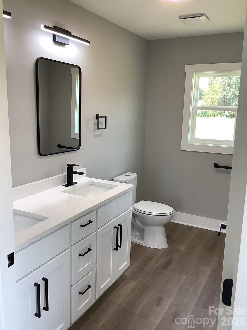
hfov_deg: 45.4
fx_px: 295
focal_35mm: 31
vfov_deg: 58.4
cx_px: 124
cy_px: 165
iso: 80
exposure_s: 1/120
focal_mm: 3.3
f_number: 2.4
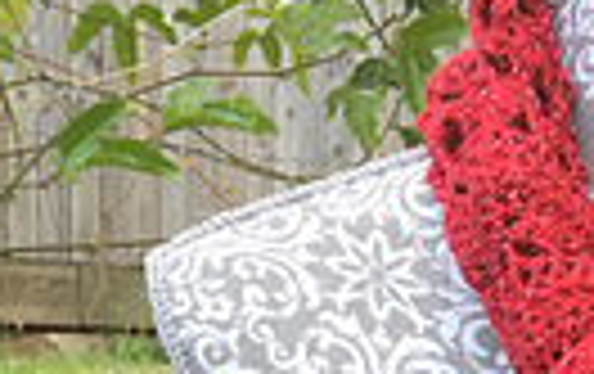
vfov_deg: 9.9
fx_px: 1881
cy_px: 924
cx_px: 578
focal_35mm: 116
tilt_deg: -9.3
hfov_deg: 17.6
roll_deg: -2.2
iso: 32
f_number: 2.2
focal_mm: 4.15
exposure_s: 1/50
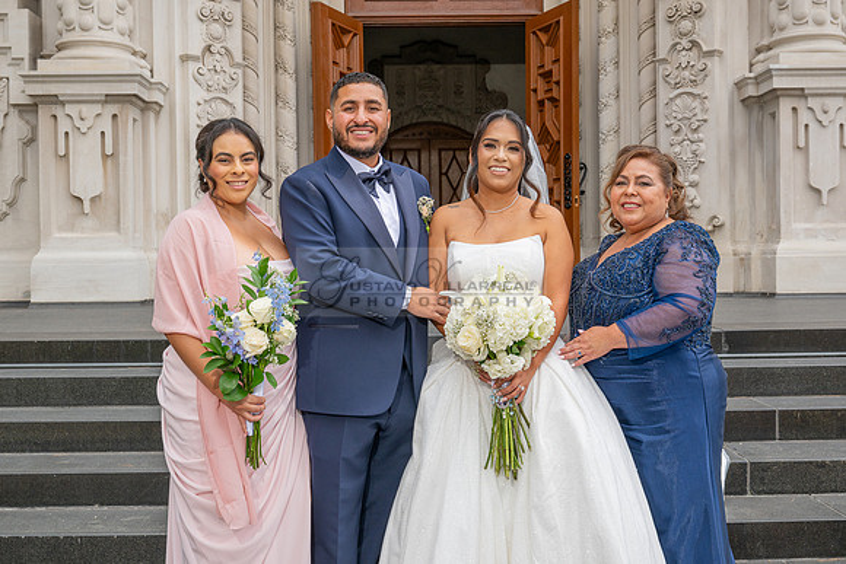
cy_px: 282
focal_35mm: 44
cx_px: 423
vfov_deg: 30.5
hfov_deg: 44.5
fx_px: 1034
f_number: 8
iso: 200
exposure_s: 1/200
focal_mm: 44
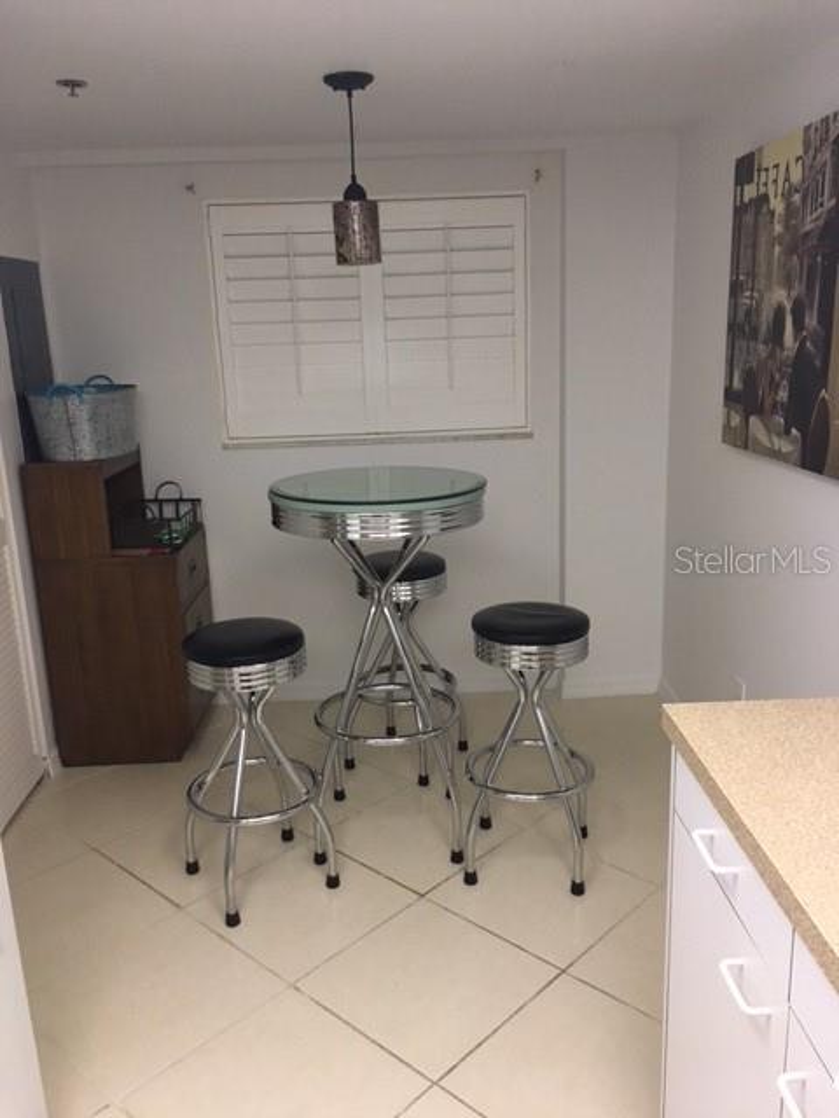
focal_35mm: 29
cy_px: 559
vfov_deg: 61.7
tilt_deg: -15.1
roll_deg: +1.5
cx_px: 420
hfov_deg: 48.2
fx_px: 937
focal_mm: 4.15
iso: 160
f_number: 2.2
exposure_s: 1/30
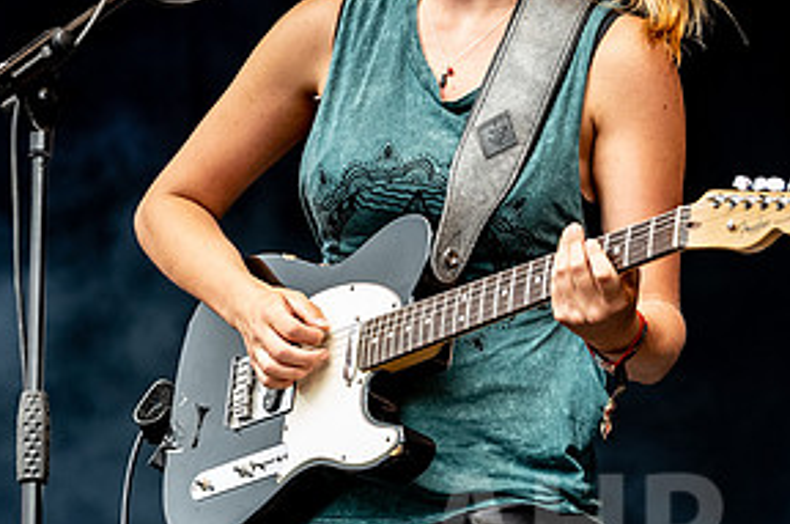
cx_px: 83
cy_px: 160
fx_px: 6507
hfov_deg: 6.9
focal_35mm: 297
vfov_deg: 4.6
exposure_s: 1/800
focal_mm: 130
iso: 1100
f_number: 5.6
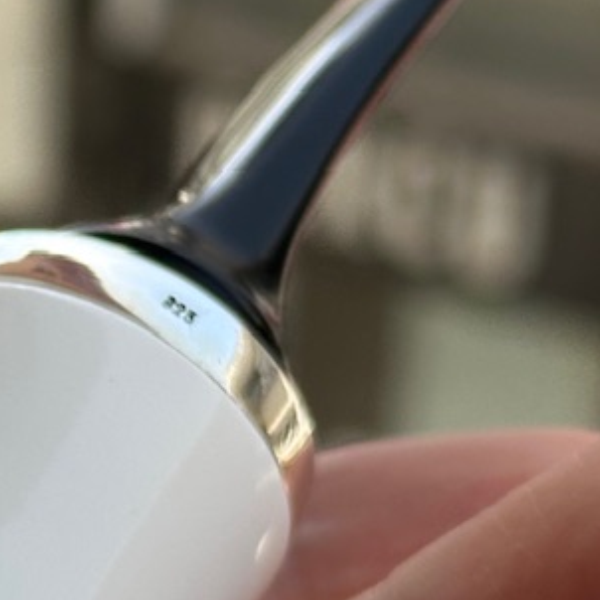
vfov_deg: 9.7
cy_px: 568
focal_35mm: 180
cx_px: -242
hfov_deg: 9.5
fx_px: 3530
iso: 64
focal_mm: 6.86
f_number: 1.78
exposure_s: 1/880
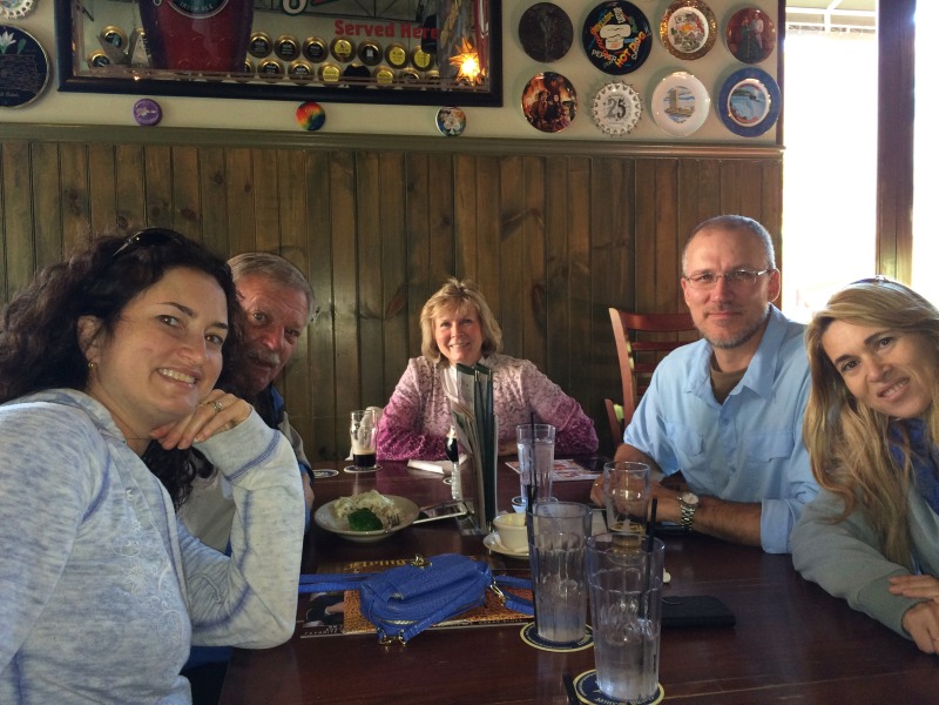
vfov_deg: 48.2
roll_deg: +1.3
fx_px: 787
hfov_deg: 61.7
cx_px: 470
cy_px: 352
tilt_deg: -3.6
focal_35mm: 29
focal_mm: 4.15
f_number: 2.2
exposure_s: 1/30
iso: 160
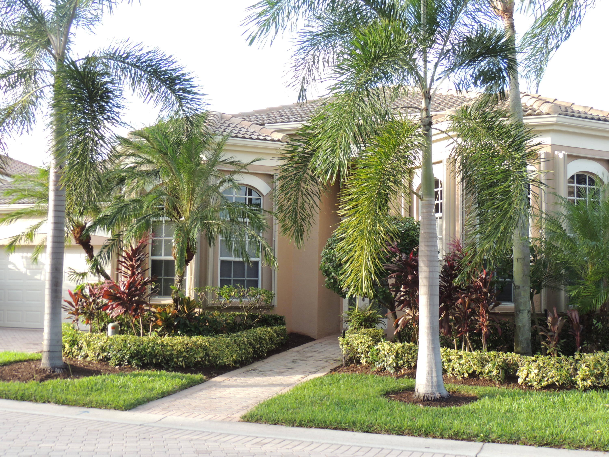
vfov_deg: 33.6
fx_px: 756
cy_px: 228
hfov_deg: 43.9
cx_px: 304
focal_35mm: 43
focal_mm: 7.6
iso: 100
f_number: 3.8
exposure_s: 1/80
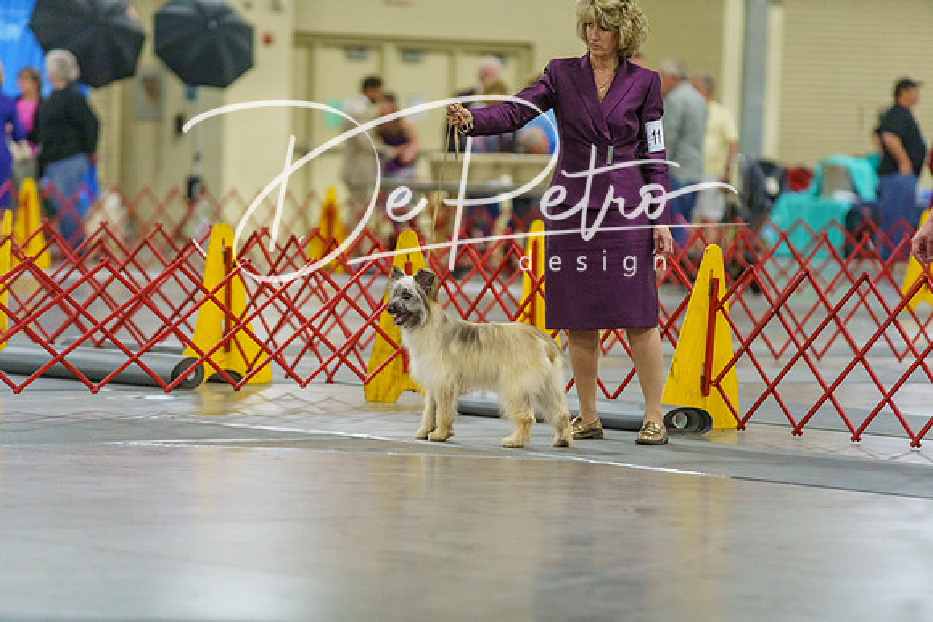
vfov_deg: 6.9
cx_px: 466
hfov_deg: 10.3
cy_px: 311
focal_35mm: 200
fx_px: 5184
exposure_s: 1/250
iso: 6400
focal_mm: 200
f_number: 2.8
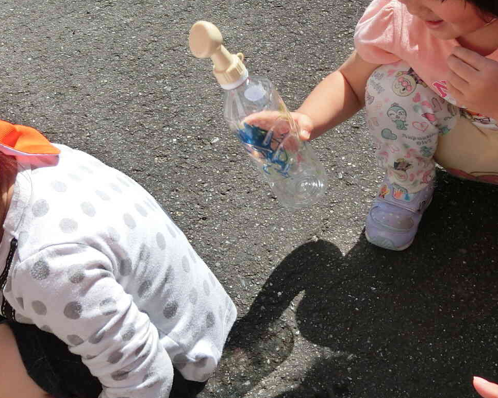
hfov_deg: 31.4
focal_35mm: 60
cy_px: 67
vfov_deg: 24.9
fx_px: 884
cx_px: 286
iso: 80
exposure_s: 1/800
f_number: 3.7
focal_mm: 5.2
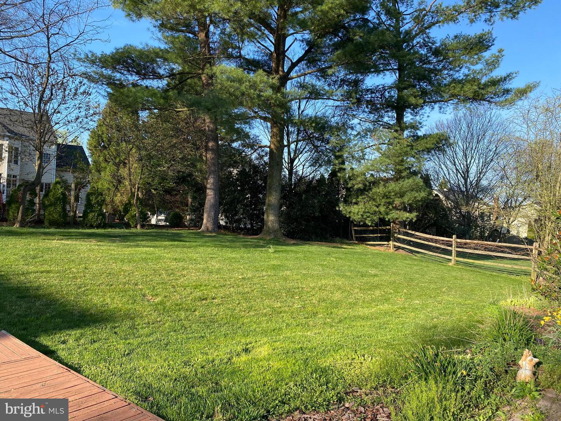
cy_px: 210
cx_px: 280
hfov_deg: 67.3
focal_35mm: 26
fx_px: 421
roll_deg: -1.8
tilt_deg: +1.6
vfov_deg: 53.1
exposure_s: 1/752
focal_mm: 4.25
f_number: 1.8
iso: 32
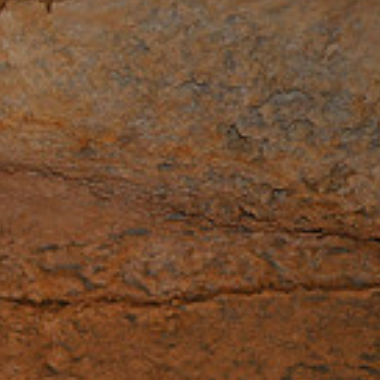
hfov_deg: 14.0
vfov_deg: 14.6
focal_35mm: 119
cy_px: 251
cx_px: -136
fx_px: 1478
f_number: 3.8
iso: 800
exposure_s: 1/60
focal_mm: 22
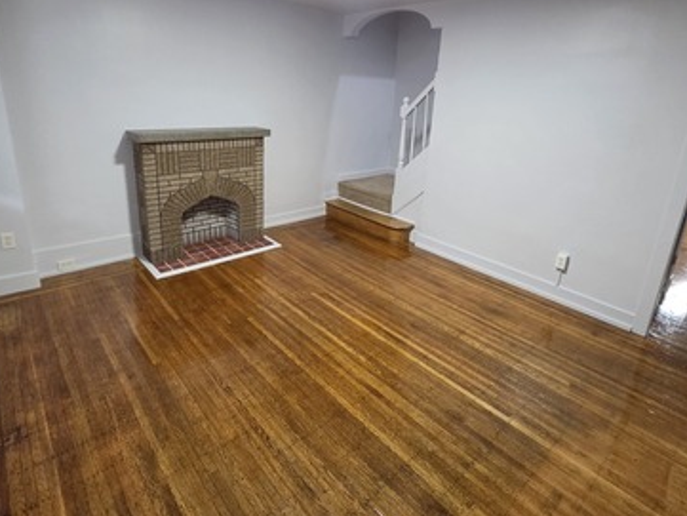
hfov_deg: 87.7
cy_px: 205
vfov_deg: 70.8
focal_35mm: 18
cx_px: 327
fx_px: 357
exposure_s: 1/60
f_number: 2.2
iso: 800
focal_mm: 2.2
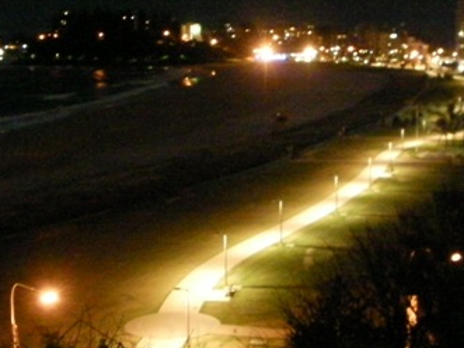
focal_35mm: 75
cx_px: 309
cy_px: 164
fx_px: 1005
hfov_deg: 25.9
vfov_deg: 19.6
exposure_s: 1
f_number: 3.5
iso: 800
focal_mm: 6.3
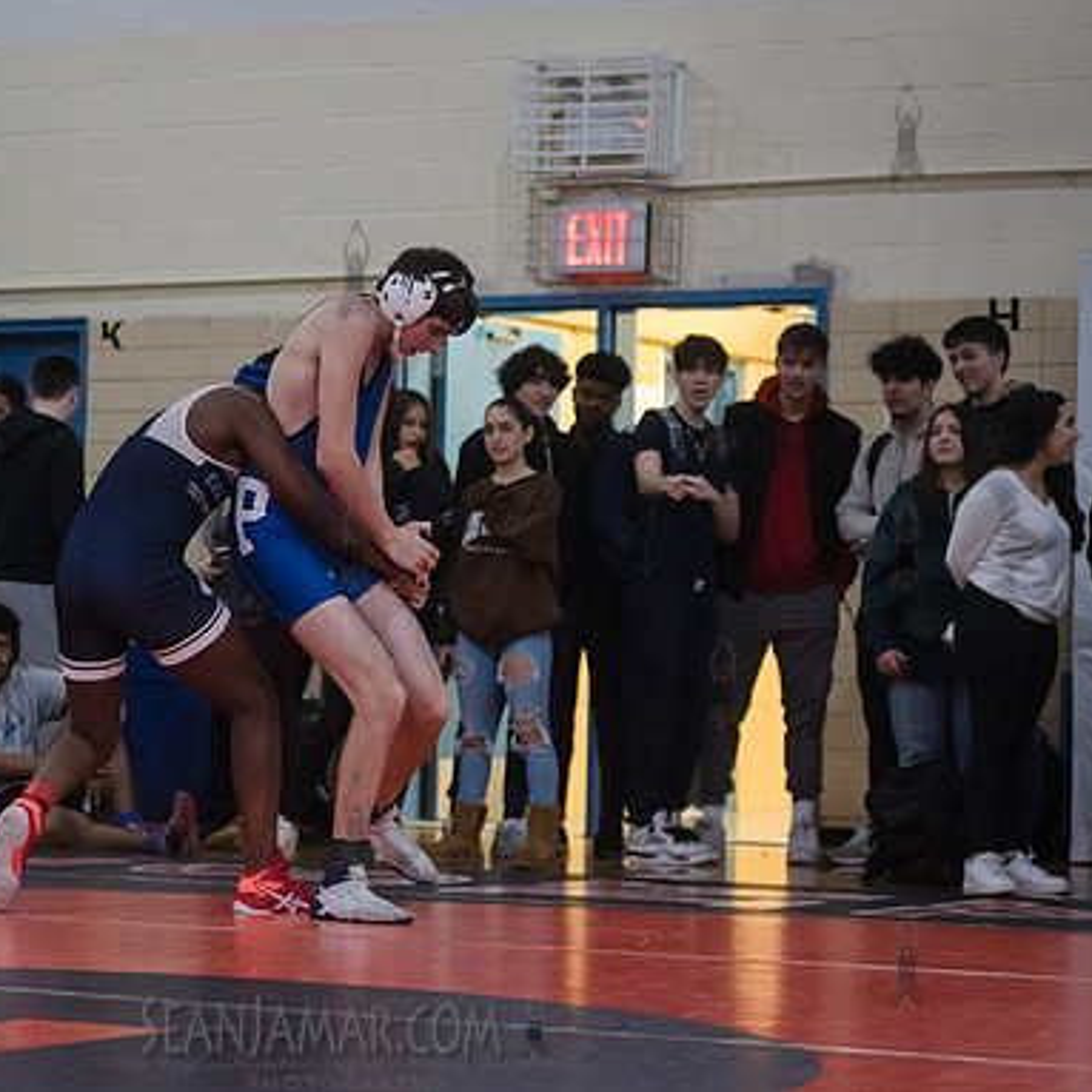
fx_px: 4069
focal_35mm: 114
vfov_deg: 15.3
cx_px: 354
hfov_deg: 15.3
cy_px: 543
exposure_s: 1/400
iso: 6400
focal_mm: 80
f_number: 3.2
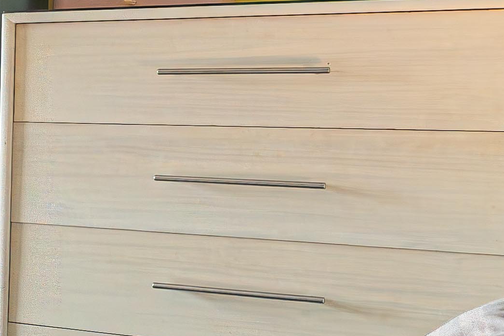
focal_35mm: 93
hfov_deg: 10.9
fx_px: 1302
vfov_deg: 14.7
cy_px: 107
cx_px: -1077
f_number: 8
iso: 2000
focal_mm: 14
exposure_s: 1/800
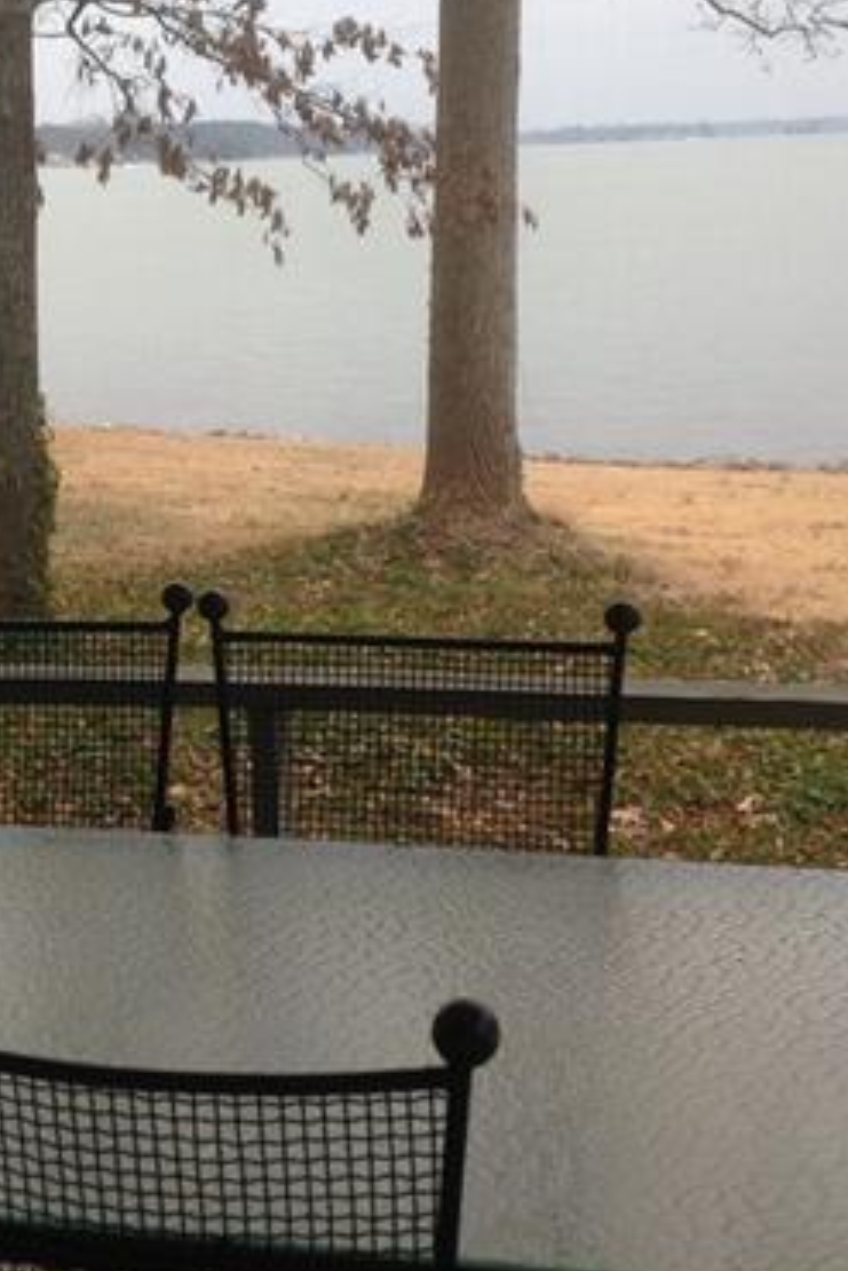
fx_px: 2224
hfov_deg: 21.4
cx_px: 220
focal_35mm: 63
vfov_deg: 31.7
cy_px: 471
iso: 50
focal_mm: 4.28
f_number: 2.4
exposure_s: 1/240
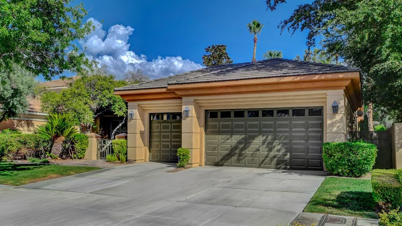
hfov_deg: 61.0
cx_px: 199
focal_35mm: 32
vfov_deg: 36.6
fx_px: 341
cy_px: 122
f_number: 9
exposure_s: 1/1600
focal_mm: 20
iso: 400
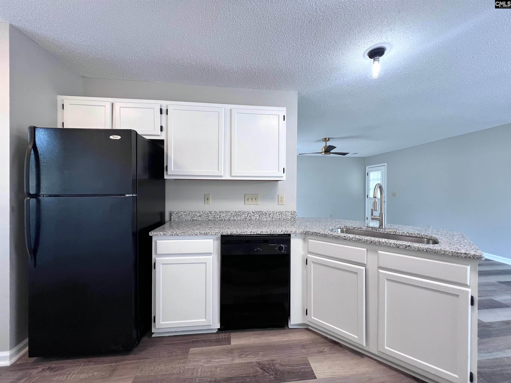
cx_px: 256
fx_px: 192
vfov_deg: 89.9
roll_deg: -0.3
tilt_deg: -2.4
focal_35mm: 13
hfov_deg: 106.2
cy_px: 192
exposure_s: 1/120
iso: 125
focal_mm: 1.57
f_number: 1.8
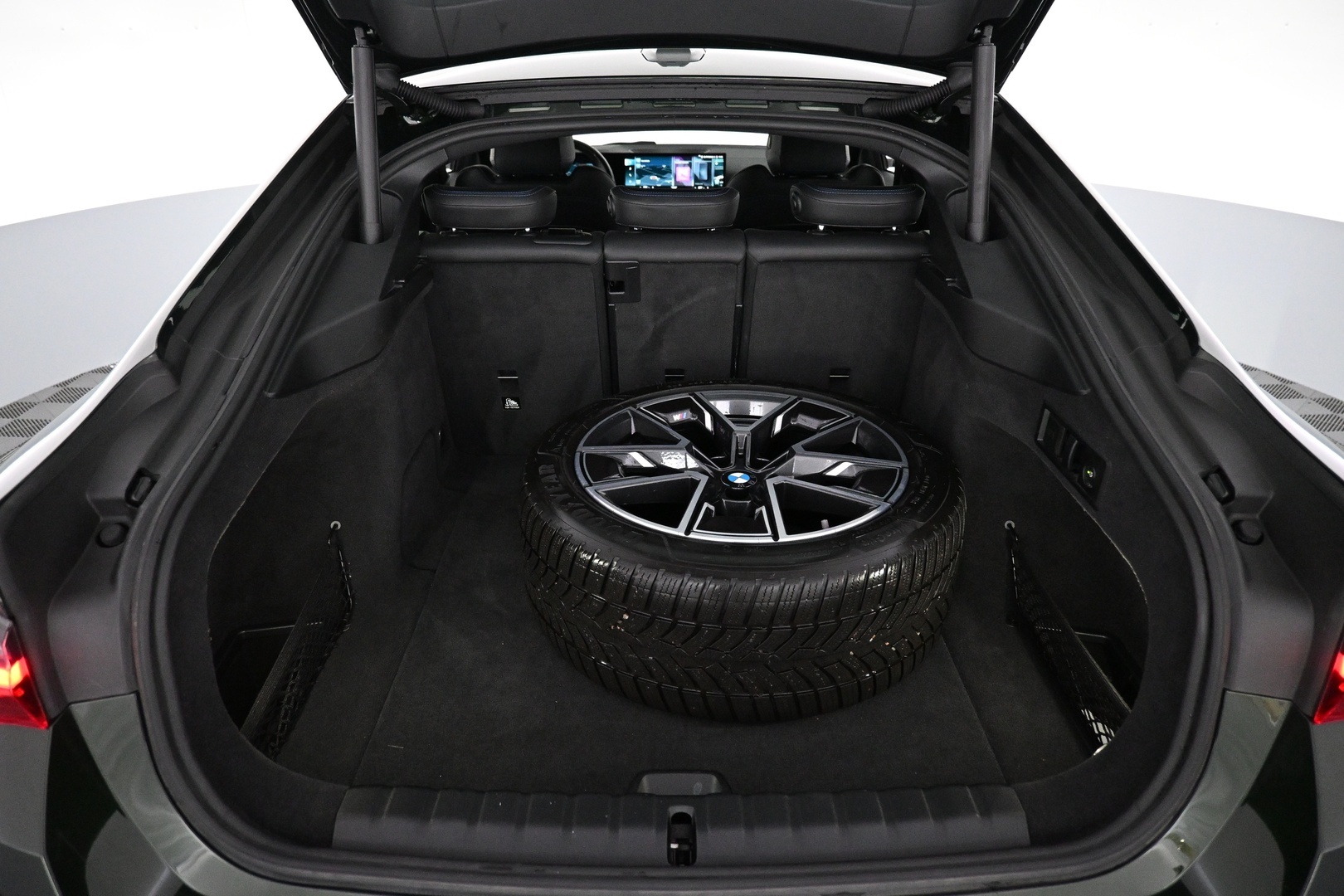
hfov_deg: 73.7
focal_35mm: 24
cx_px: 672
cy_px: 448
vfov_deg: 53.1
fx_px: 896
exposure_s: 1/125
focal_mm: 16
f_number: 3.5
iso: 4000
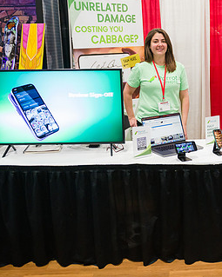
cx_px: 200
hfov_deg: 31.2
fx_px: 378
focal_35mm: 46
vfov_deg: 40.2
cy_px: 110
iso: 3200
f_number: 3.2
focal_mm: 27
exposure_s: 1/400
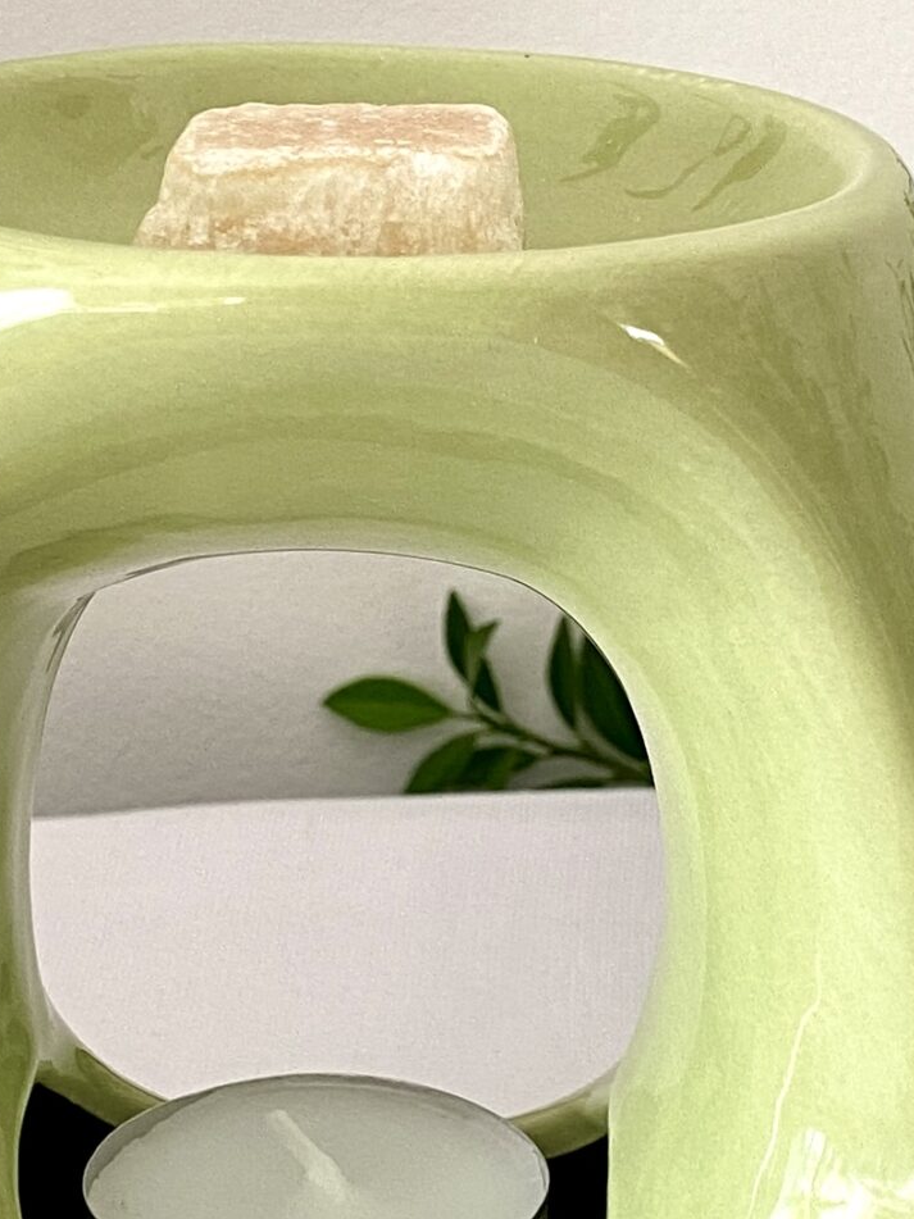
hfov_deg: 21.0
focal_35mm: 70
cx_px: 370
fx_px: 2465
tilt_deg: -15.3
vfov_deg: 27.7
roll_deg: -1.1
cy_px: 769
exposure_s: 1/50
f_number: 1.8
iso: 64
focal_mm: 4.25
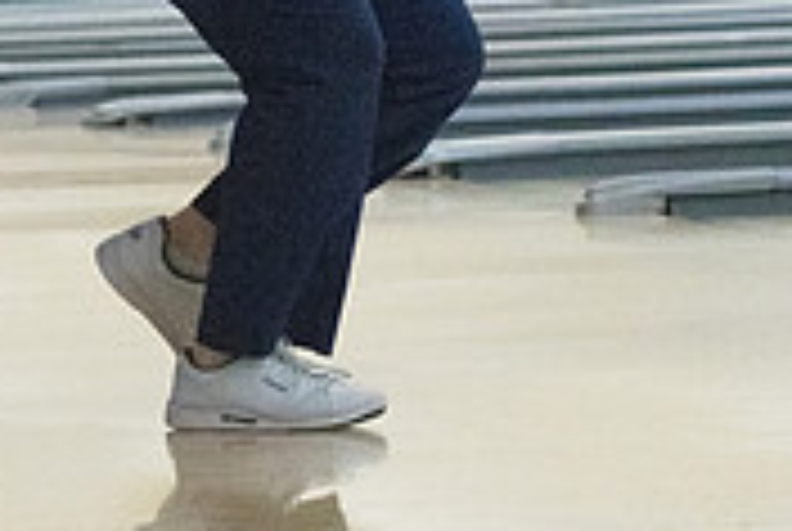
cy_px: -182
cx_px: 338
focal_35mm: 270
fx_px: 5950
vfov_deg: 5.1
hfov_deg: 7.6
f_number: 4
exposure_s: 1/1000
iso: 10000
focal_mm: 82
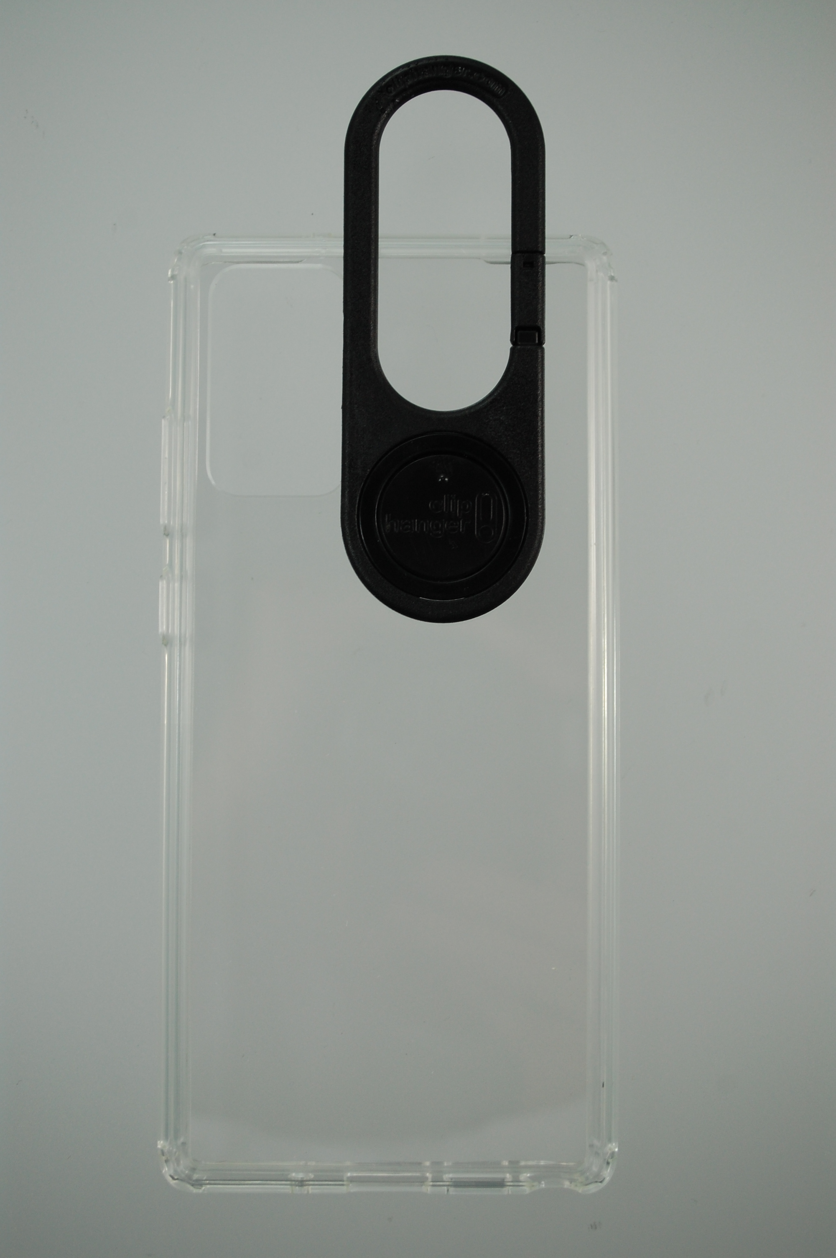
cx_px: 418
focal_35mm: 54
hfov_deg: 25.0
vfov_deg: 36.9
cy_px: 629
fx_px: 1884
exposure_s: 1/125
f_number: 5.3
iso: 400
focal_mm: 36
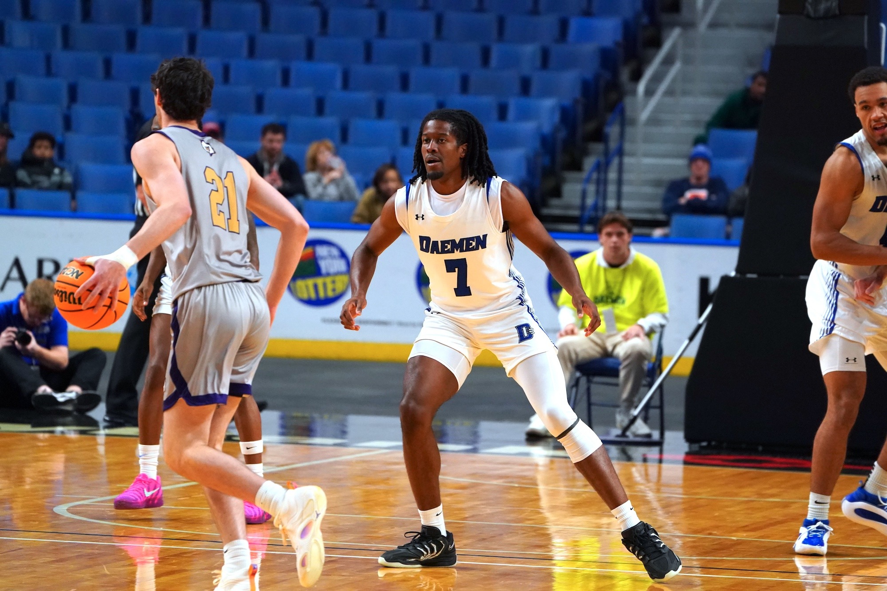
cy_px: 296
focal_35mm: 256
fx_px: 6307
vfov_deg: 5.4
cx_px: 444
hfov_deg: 8.0
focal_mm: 256
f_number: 5.6
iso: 6400
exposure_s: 1/1250
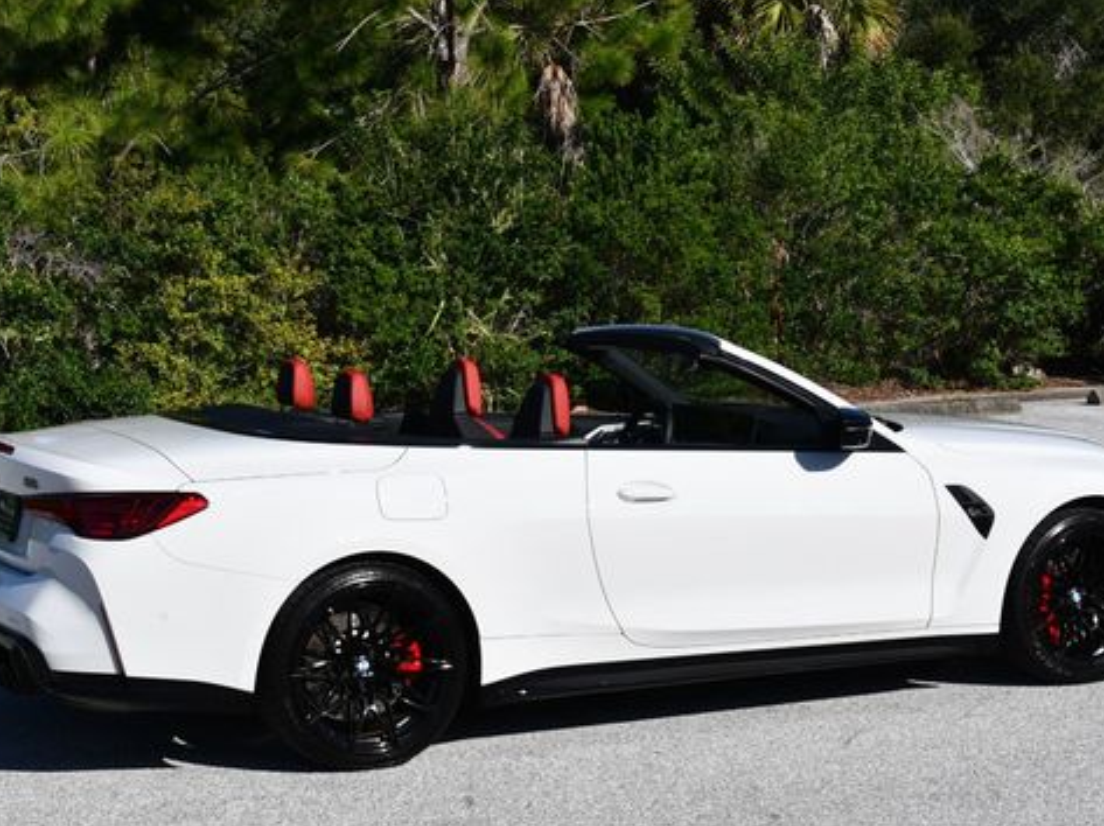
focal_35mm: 73
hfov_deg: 26.7
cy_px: 401
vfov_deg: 20.1
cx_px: 560
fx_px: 2326
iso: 100
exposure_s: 1/320
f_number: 9
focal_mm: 28
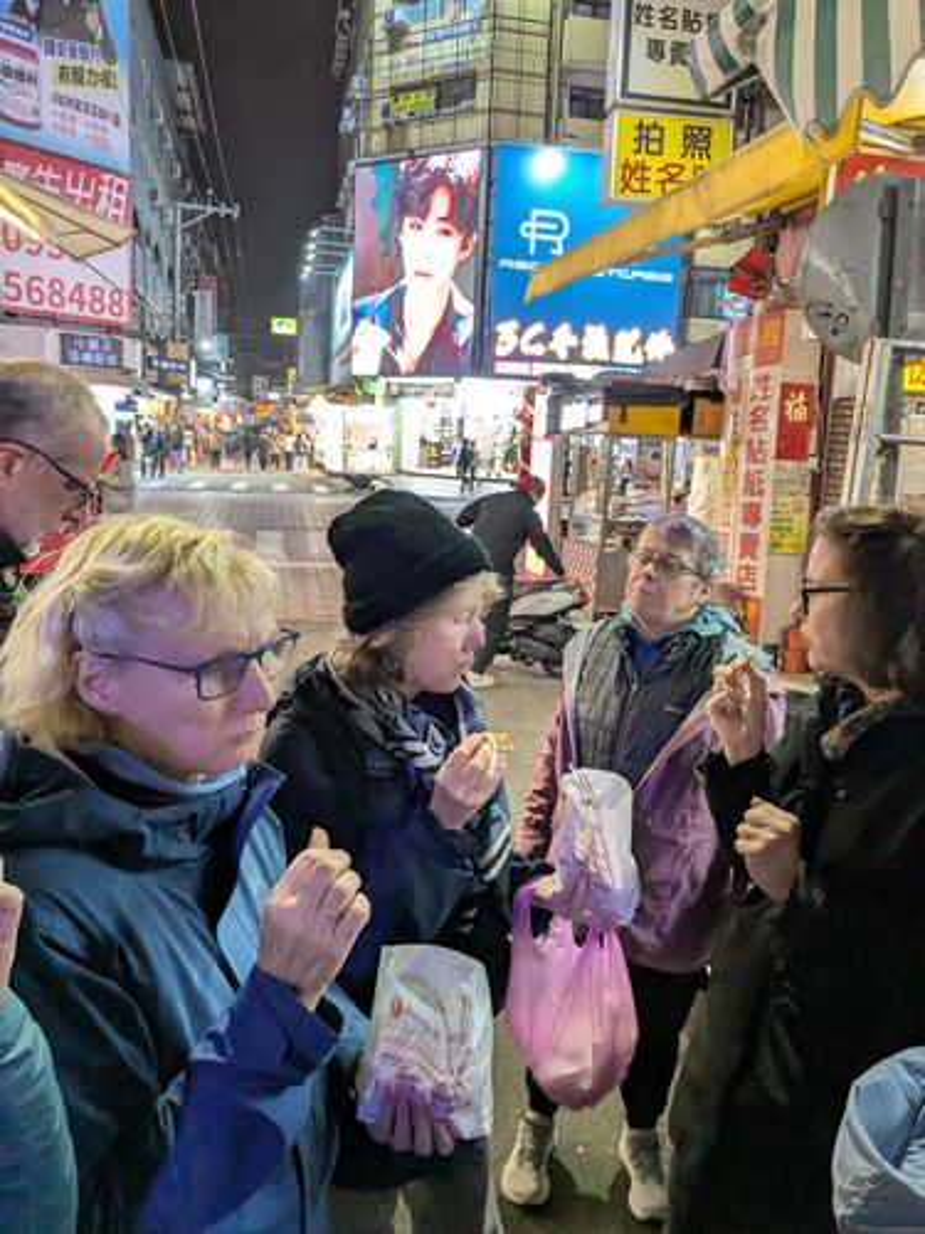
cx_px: 462
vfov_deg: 65.3
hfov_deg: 51.4
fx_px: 962
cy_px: 617
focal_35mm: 27
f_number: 1.73
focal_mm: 4.38
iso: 292
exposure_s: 1/120
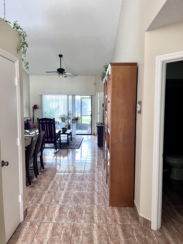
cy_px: 122
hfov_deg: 53.1
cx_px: 92
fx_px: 183
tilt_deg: -7.7
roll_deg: -0.5
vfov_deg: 67.3
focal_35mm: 26
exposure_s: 1/60
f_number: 1.6
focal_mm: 5.1
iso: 250
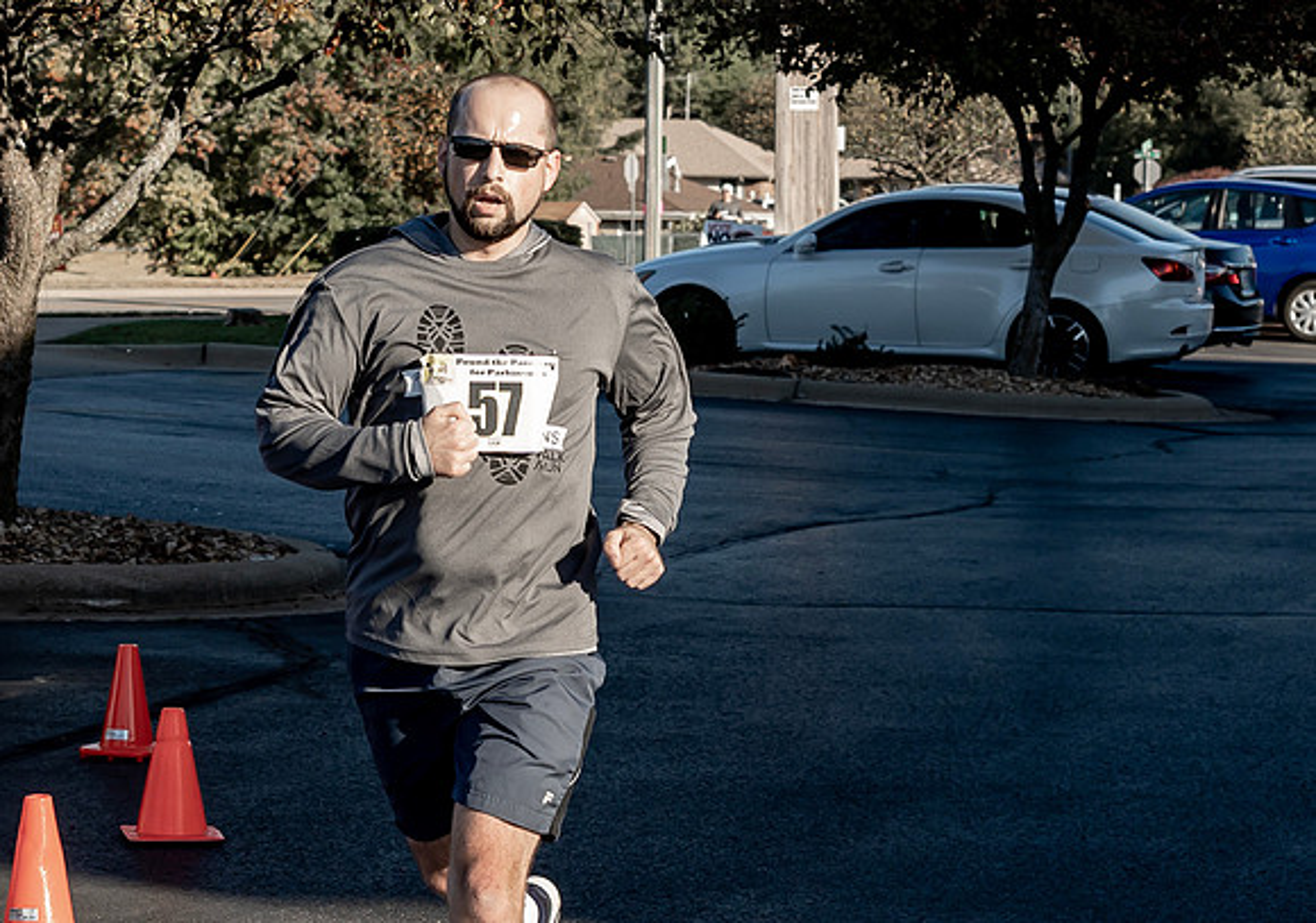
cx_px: 618
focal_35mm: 124
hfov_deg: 16.3
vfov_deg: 11.5
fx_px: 4592
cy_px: 612
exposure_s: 1/800
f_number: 4.5
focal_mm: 36
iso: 160
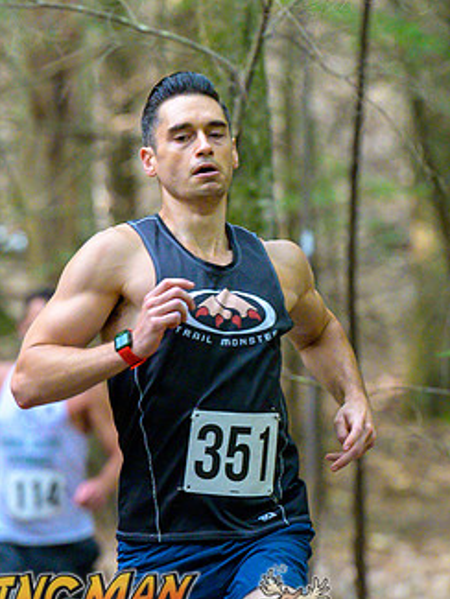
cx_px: 335
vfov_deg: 4.6
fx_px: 7500
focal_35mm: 433
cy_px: 280
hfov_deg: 3.4
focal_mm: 190
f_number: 4
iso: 8000
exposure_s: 1/320
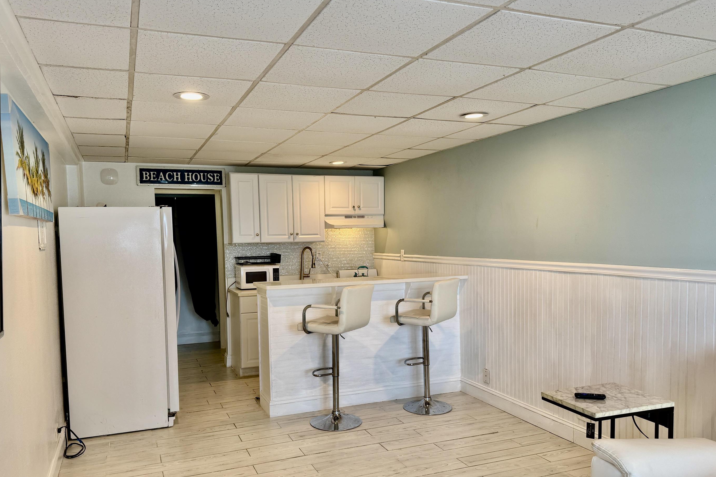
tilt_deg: -4.4
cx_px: 349
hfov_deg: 65.5
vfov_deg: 46.3
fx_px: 557
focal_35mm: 28
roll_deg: +1.0
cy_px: 269
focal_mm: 6.76
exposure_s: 1/149
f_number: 1.78
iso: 64
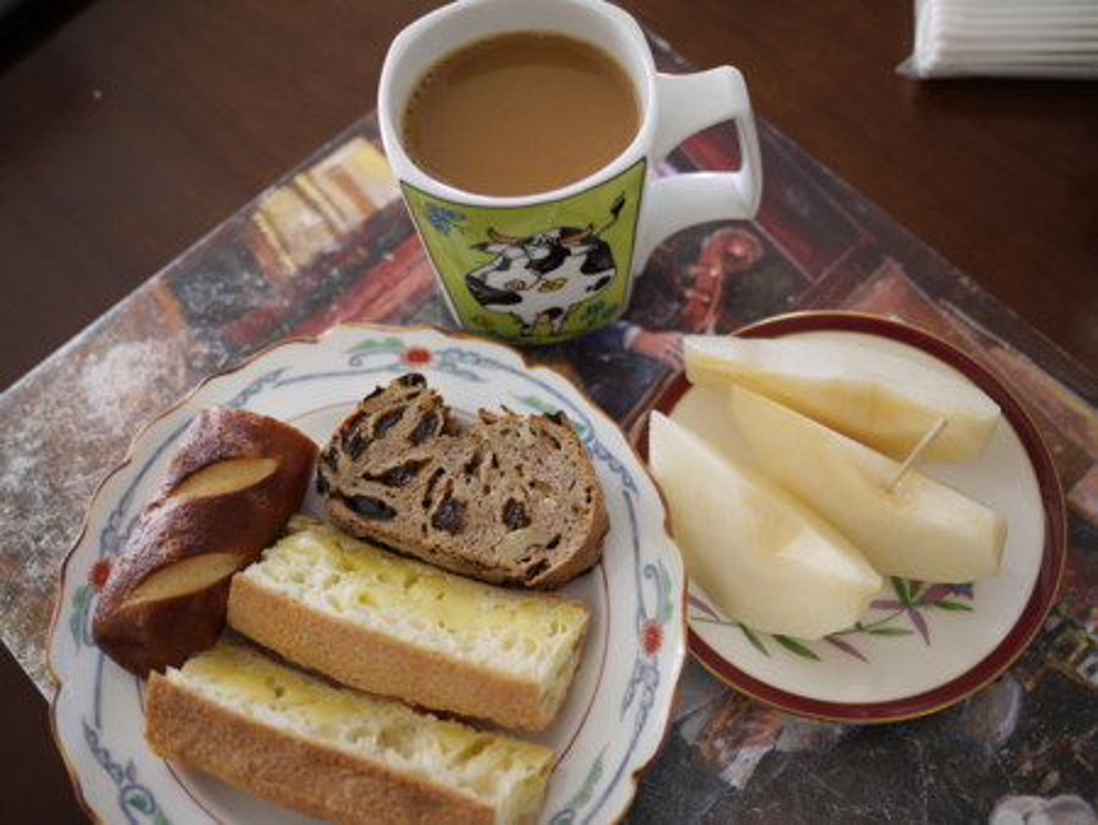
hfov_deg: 46.8
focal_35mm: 40
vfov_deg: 36.0
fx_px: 1269
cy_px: 412
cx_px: 549
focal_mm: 20
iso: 100
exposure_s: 1/100
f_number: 1.7
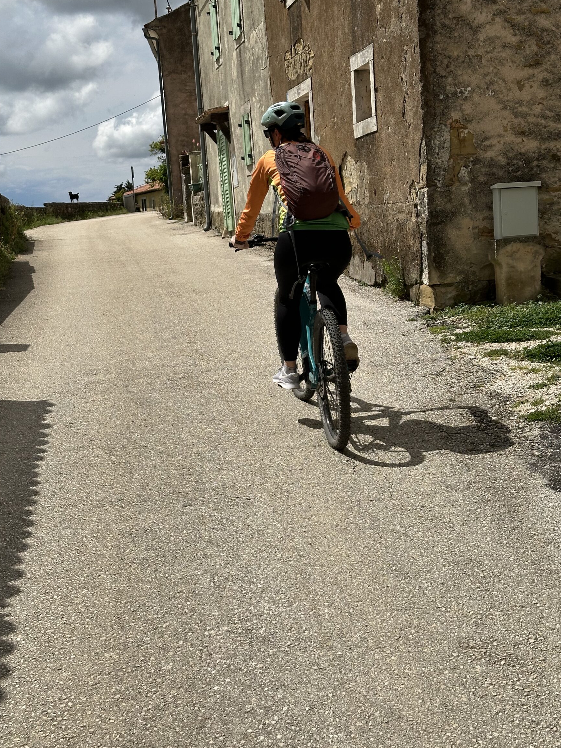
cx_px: 275
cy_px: 347
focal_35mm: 53
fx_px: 1145
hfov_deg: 27.5
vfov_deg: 36.2
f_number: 1.78
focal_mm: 6.86
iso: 64
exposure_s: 1/8197
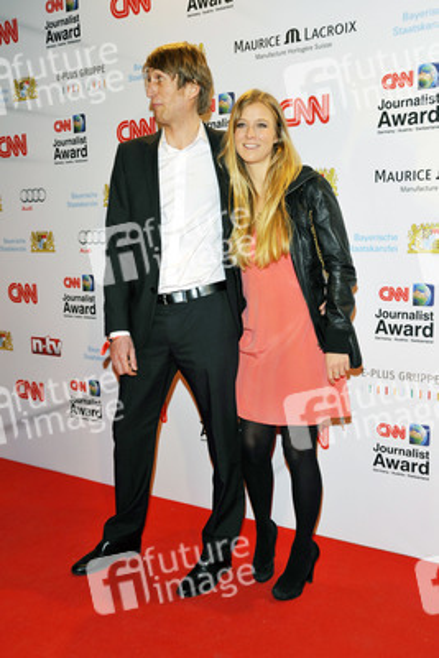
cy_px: 329
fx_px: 585
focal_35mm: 32
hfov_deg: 41.1
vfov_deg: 58.7
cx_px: 220
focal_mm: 32
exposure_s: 1/250
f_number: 6.3
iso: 800
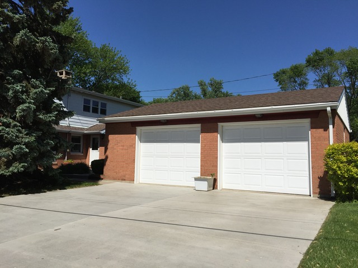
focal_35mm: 29
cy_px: 134
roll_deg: -0.2
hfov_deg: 61.7
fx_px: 300
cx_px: 179
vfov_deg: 48.2
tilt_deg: +4.5
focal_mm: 4.15
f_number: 2.2
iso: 32
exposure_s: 1/4950
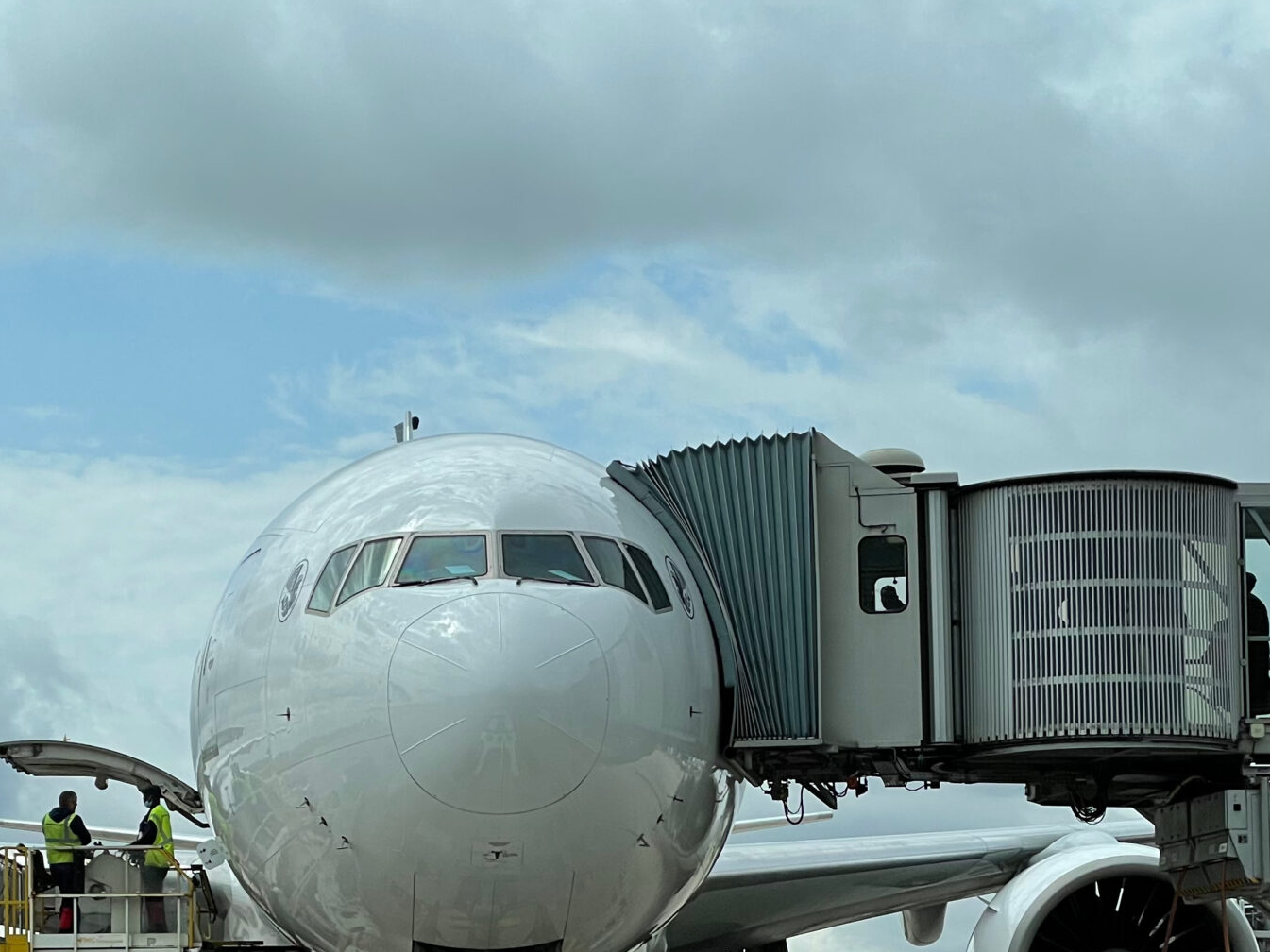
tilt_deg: +3.6
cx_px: 422
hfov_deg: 19.8
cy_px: 864
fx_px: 3631
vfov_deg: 14.8
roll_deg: +0.2
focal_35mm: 99
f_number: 2
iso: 25
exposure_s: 1/2994
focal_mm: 6
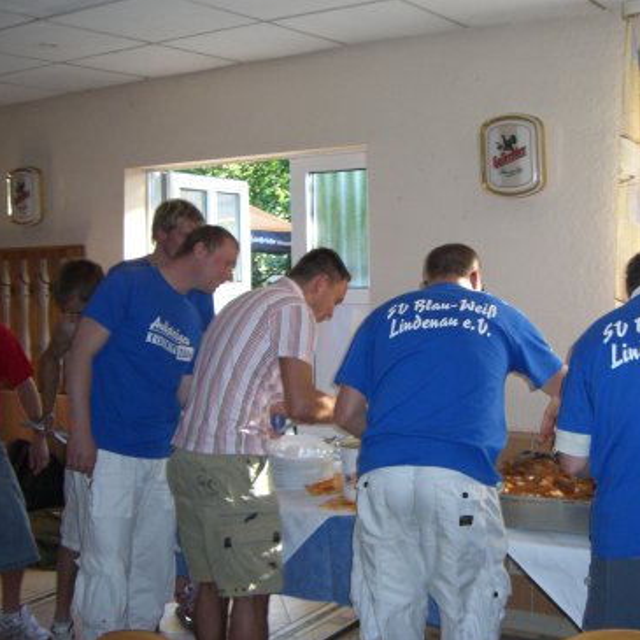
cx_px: 407
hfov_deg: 36.5
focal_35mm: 46
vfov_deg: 36.8
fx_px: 962
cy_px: 315
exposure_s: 1/60
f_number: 2.7
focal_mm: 6.2
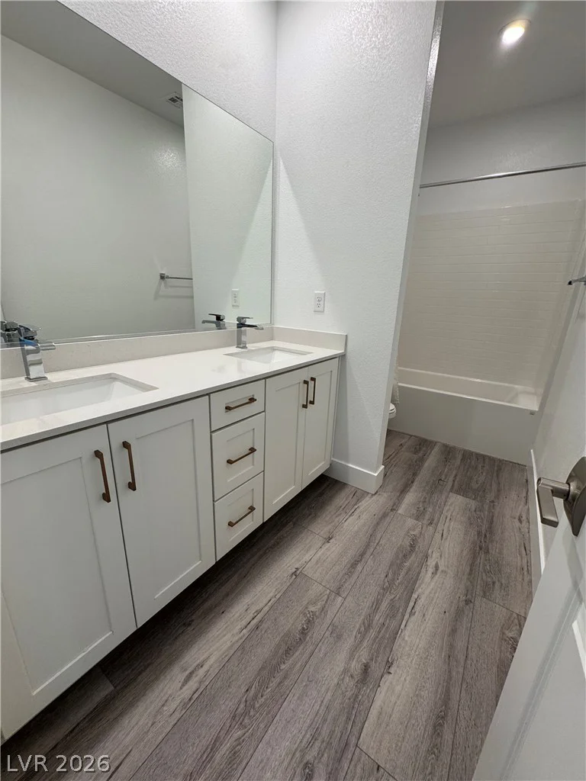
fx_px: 316
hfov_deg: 85.7
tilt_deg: -18.2
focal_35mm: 14
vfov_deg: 102.1
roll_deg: -2.4
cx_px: 293
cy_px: 390
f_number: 2.2
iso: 160
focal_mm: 2.22
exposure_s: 1/120
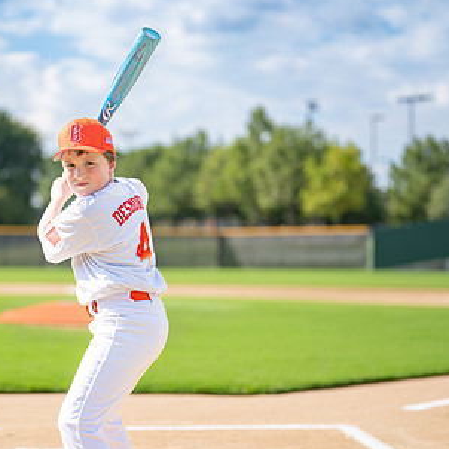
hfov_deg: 18.0
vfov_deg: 18.1
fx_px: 1409
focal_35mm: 96
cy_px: 287
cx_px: 109
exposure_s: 1/6400
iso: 100
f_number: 1.2
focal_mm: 50
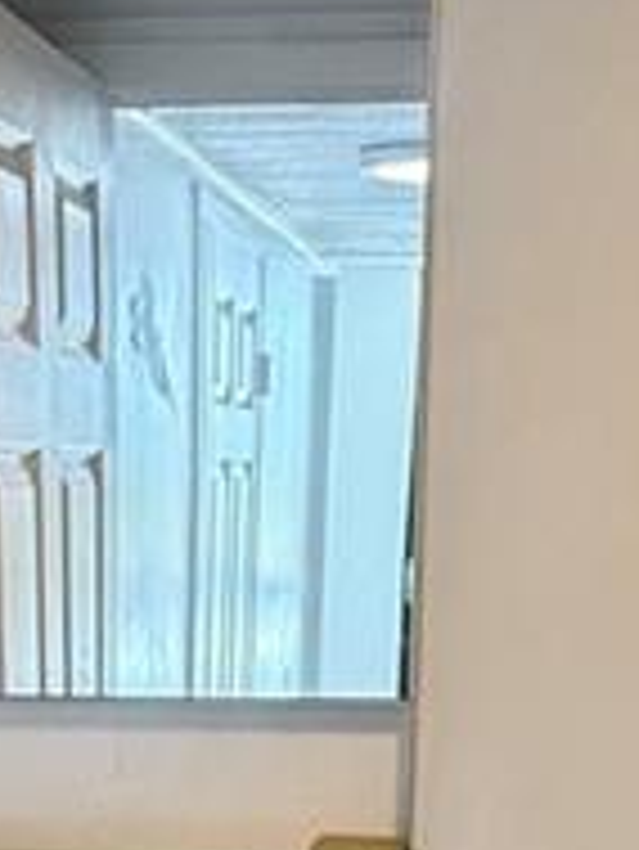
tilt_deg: -21.3
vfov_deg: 18.8
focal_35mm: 89
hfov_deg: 16.6
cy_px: 1349
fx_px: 2188
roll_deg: -0.3
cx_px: 189
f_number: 2.2
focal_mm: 2.22
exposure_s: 1/120
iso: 125
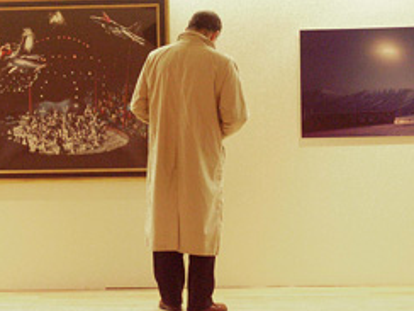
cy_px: 146
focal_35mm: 149
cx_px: 117
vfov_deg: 10.0
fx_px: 1782
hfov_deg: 13.2
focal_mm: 23.6
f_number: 3.5
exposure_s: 1/20
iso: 800
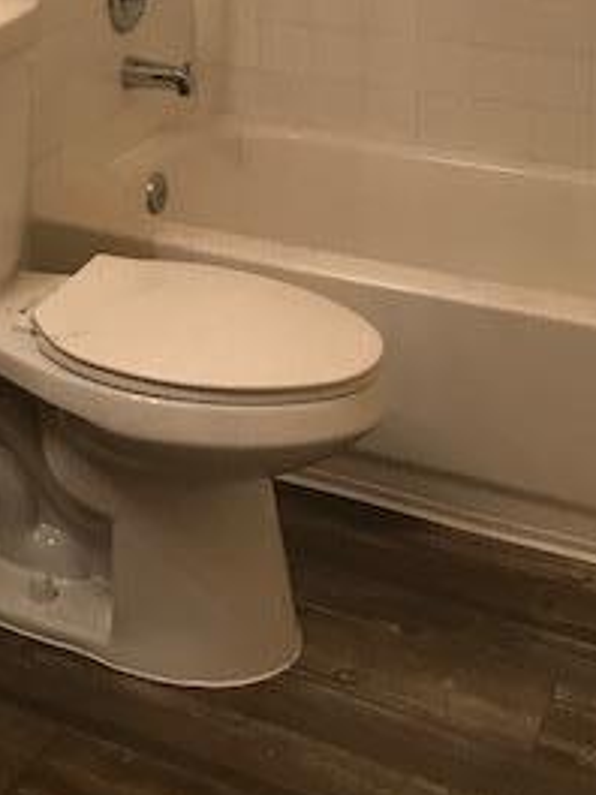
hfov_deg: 21.0
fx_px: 1561
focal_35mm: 68
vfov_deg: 26.3
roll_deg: +0.7
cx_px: 18
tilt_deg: -9.4
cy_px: -78
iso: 32
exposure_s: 1/30
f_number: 1.8
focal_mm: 3.99
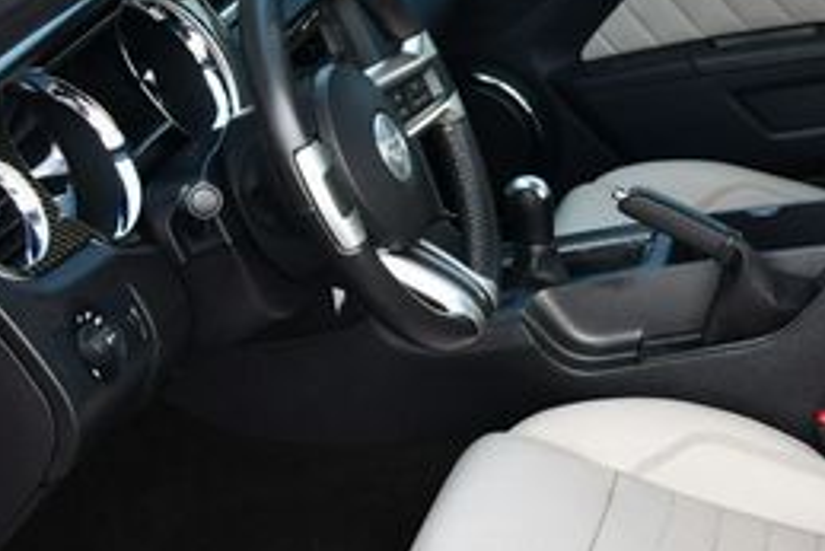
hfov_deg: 22.2
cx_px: 777
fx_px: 2041
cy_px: 328
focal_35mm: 89
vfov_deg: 15.4
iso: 400
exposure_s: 1/250
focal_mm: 18
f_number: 4
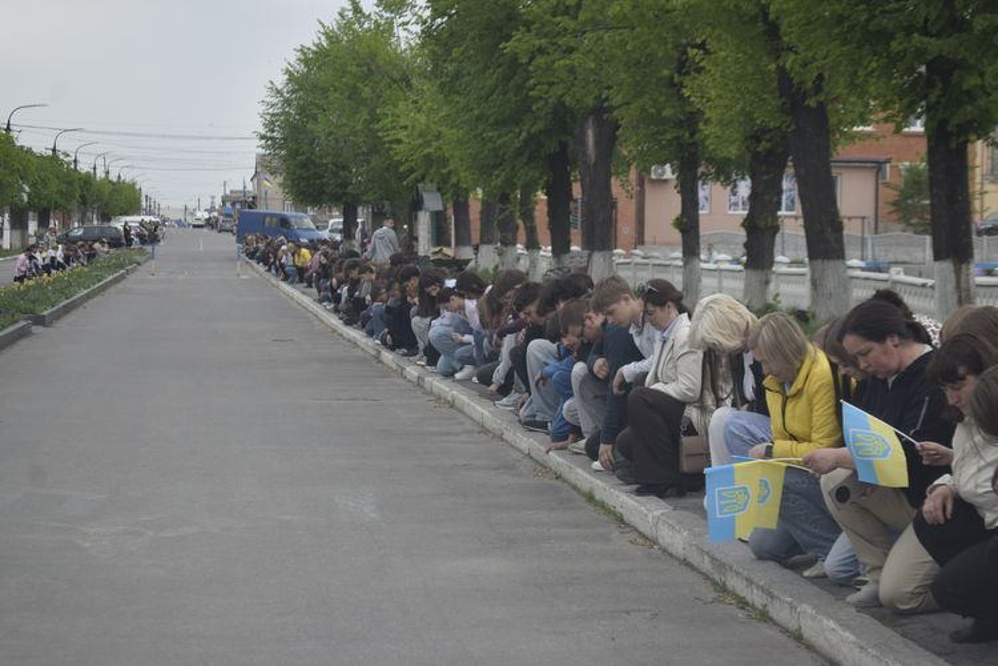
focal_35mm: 82
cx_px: 499
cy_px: 333
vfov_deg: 16.6
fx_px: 2287
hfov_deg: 24.6
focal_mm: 55
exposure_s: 1/320
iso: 200
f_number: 5.6
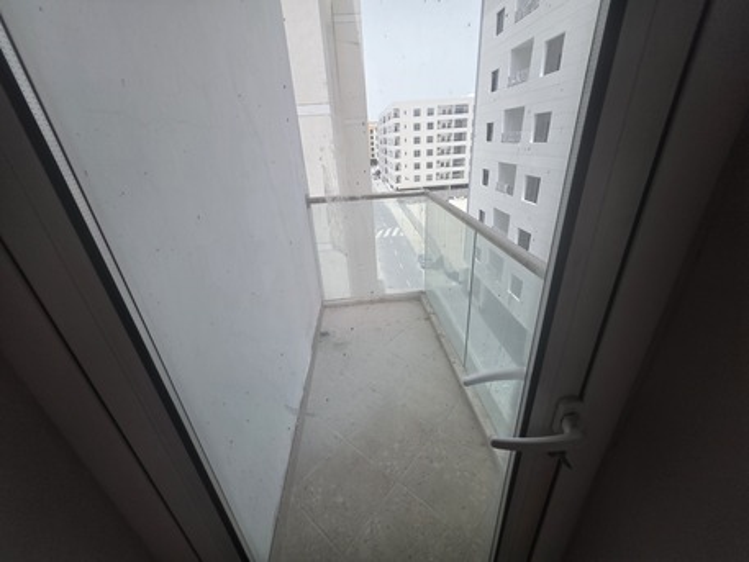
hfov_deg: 106.2
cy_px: 281
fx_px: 281
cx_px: 374
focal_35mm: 13
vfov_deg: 89.9
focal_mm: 2.2
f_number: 1.9
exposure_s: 1/761
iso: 40
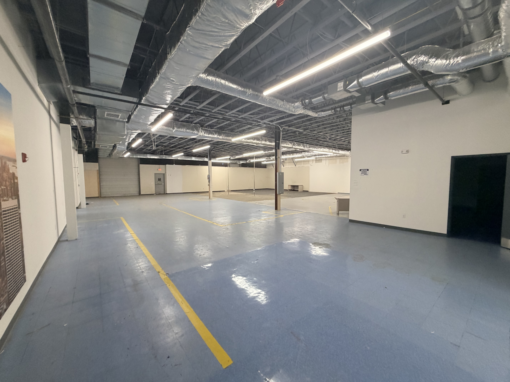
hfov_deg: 102.1
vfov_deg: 85.7
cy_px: 191
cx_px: 255
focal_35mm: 14
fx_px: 206
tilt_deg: -4.4
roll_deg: +0.8
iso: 200
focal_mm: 2.22
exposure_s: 1/60
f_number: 2.2
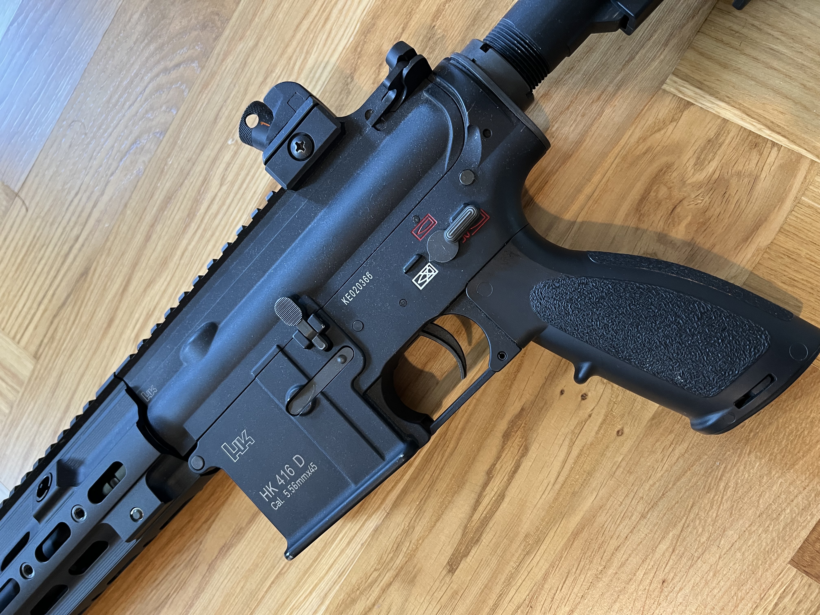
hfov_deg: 67.3
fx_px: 616
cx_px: 410
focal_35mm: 26
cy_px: 308
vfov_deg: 53.1
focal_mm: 5.7
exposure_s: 1/60
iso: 250
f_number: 1.5
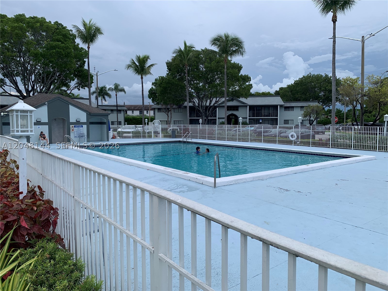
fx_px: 291
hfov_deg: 67.3
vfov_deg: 53.1
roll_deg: -0.1
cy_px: 146
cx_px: 194
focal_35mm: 26
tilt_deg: -4.1
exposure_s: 1/732
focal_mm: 4.25
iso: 25
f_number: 1.8
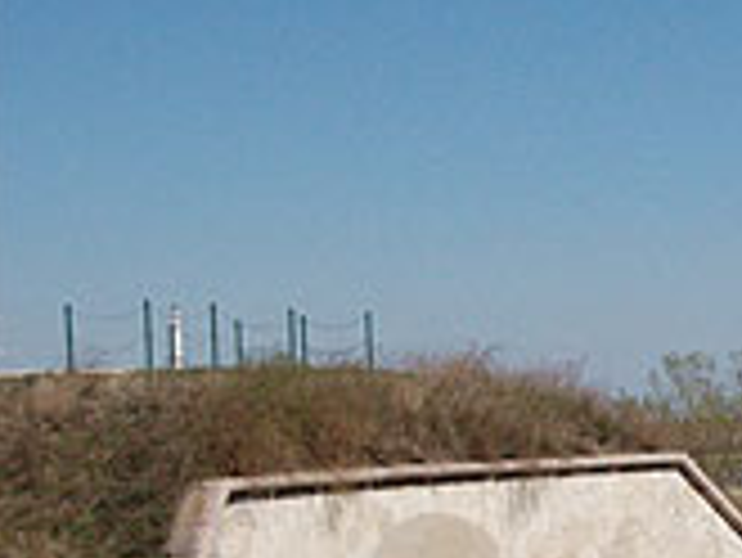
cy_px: 484
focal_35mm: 102
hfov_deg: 17.8
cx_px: 998
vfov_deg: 14.4
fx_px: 2188
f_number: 16
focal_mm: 26
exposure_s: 1/1000
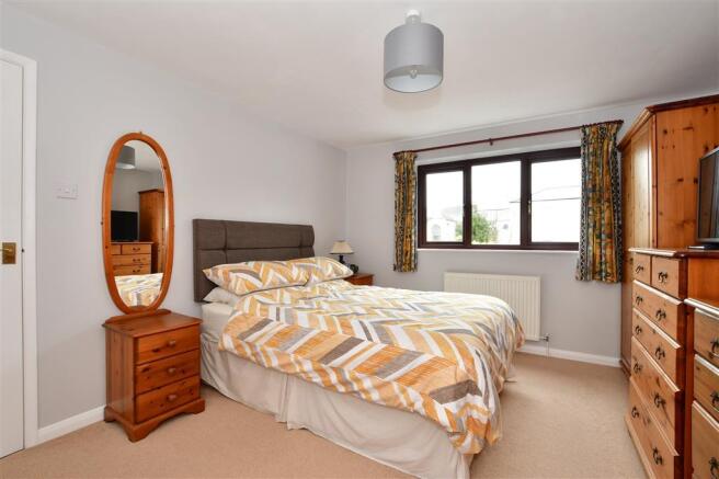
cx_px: 360
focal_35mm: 15
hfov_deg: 100.4
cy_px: 240
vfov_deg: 77.3
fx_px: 299
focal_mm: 10
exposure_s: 1/4
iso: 200
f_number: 8
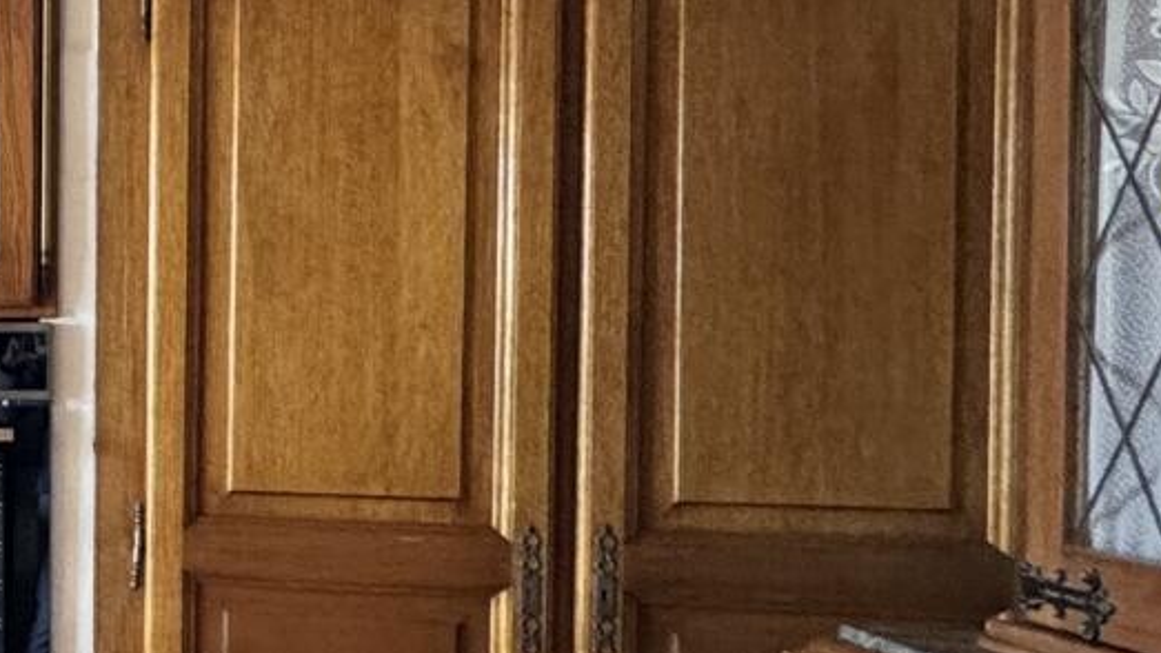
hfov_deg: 25.5
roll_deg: +0.3
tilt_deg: -1.0
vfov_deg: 21.4
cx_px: -673
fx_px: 1724
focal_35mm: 56
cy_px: 384
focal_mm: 2.22
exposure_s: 1/99
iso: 320
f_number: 2.2
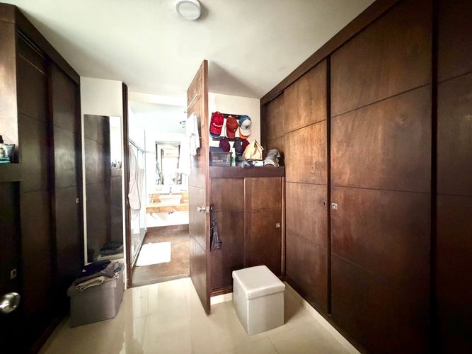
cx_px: 236
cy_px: 177
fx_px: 191
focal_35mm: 14
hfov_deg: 102.1
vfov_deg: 85.7
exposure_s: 1/47
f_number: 2.2
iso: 1250
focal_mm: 2.22
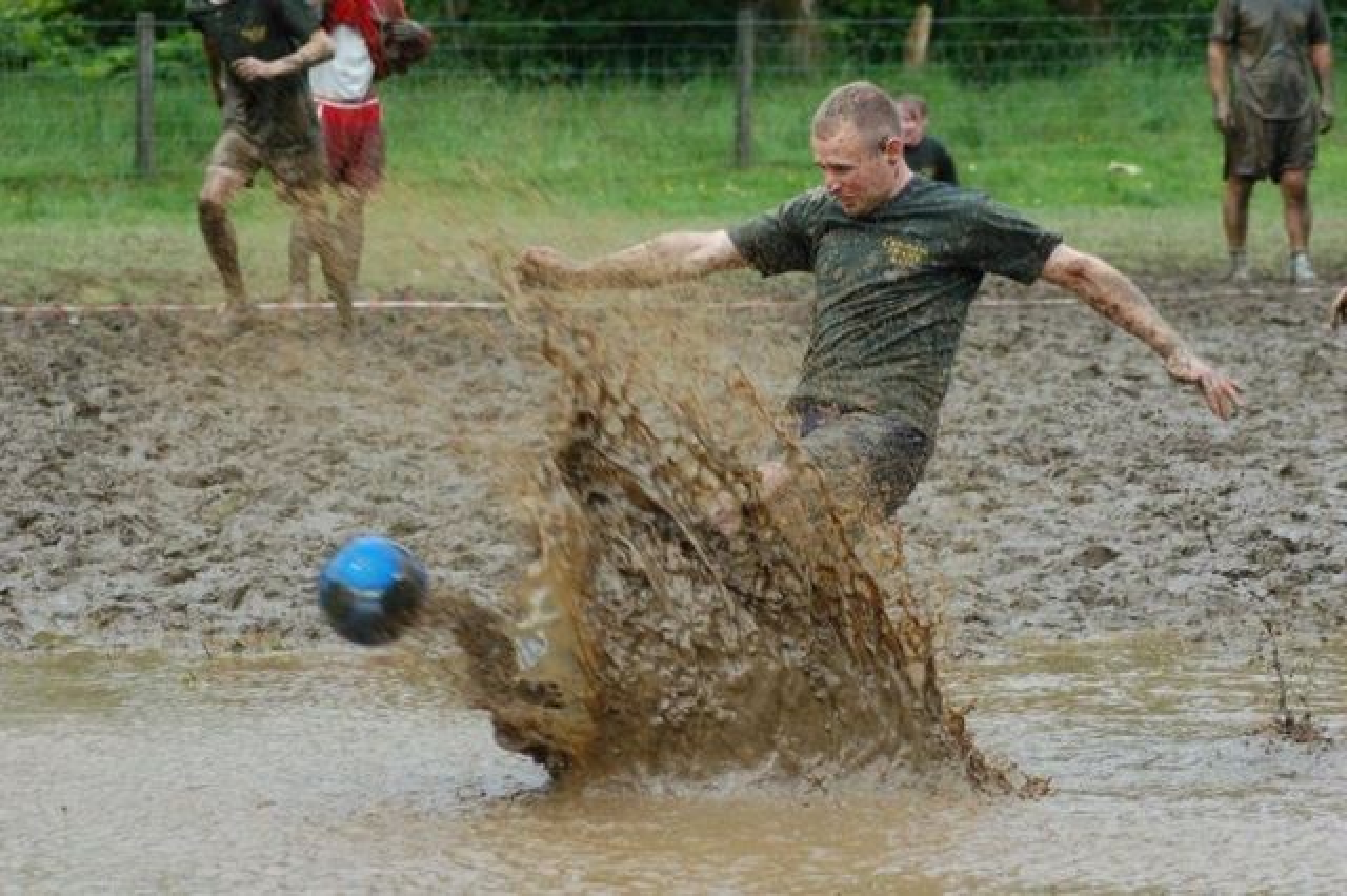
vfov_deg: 8.7
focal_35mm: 158
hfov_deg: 13.0
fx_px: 5890
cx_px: 674
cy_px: 448
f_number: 5.6
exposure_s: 1/500
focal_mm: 105
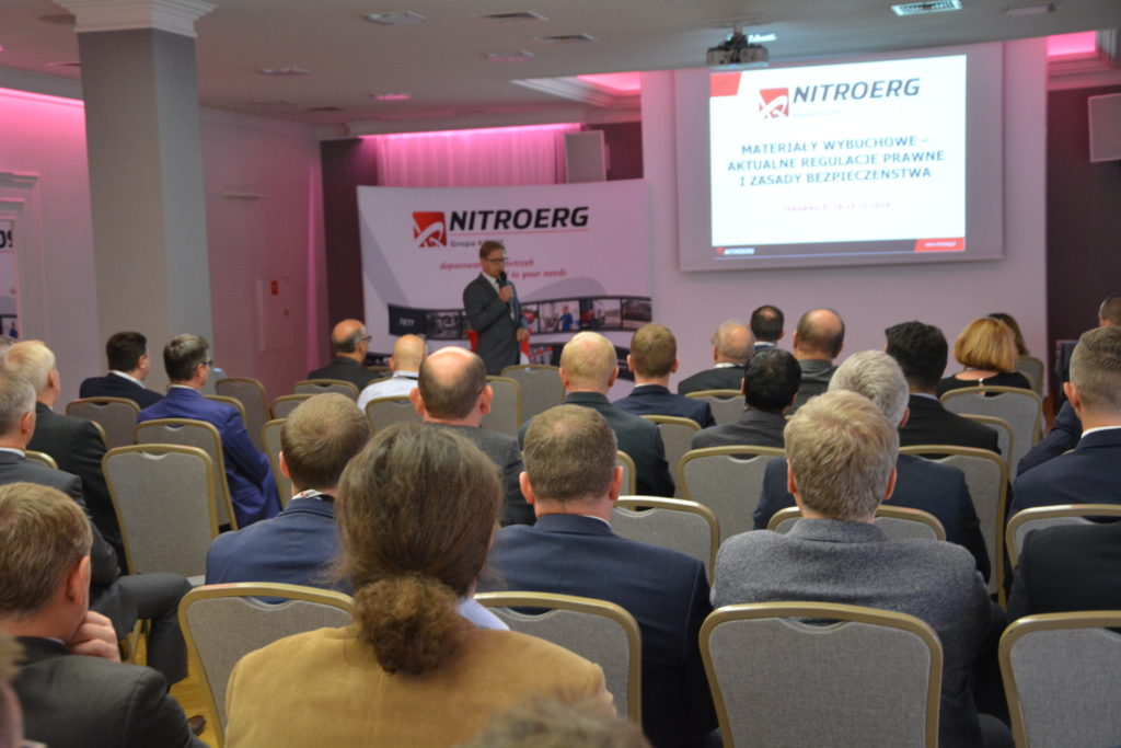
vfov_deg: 25.8
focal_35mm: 52
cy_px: 374
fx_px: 1635
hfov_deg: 37.8
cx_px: 560
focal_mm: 35
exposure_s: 1/30
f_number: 4.5
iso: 1400
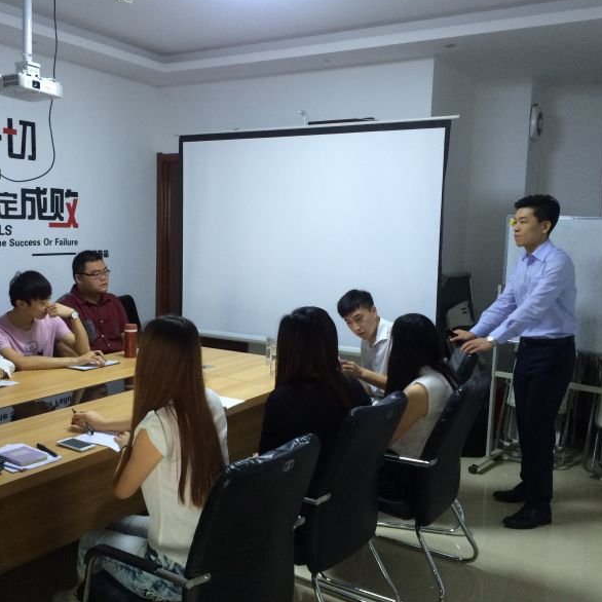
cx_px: 261
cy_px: 295
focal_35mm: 35
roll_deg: -1.7
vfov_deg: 47.2
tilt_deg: -4.4
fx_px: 689
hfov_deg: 47.1
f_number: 2.2
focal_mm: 4.15
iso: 160
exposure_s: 1/33
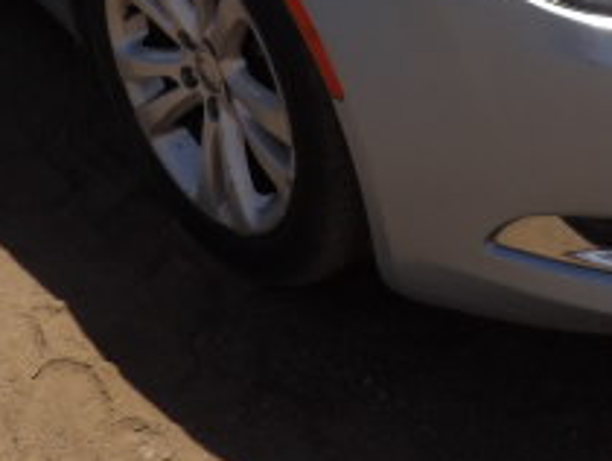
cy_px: -228
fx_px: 1292
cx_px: 460
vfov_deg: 18.0
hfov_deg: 26.3
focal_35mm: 73
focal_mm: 4.3
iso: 100
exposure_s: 1/680
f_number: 5.6
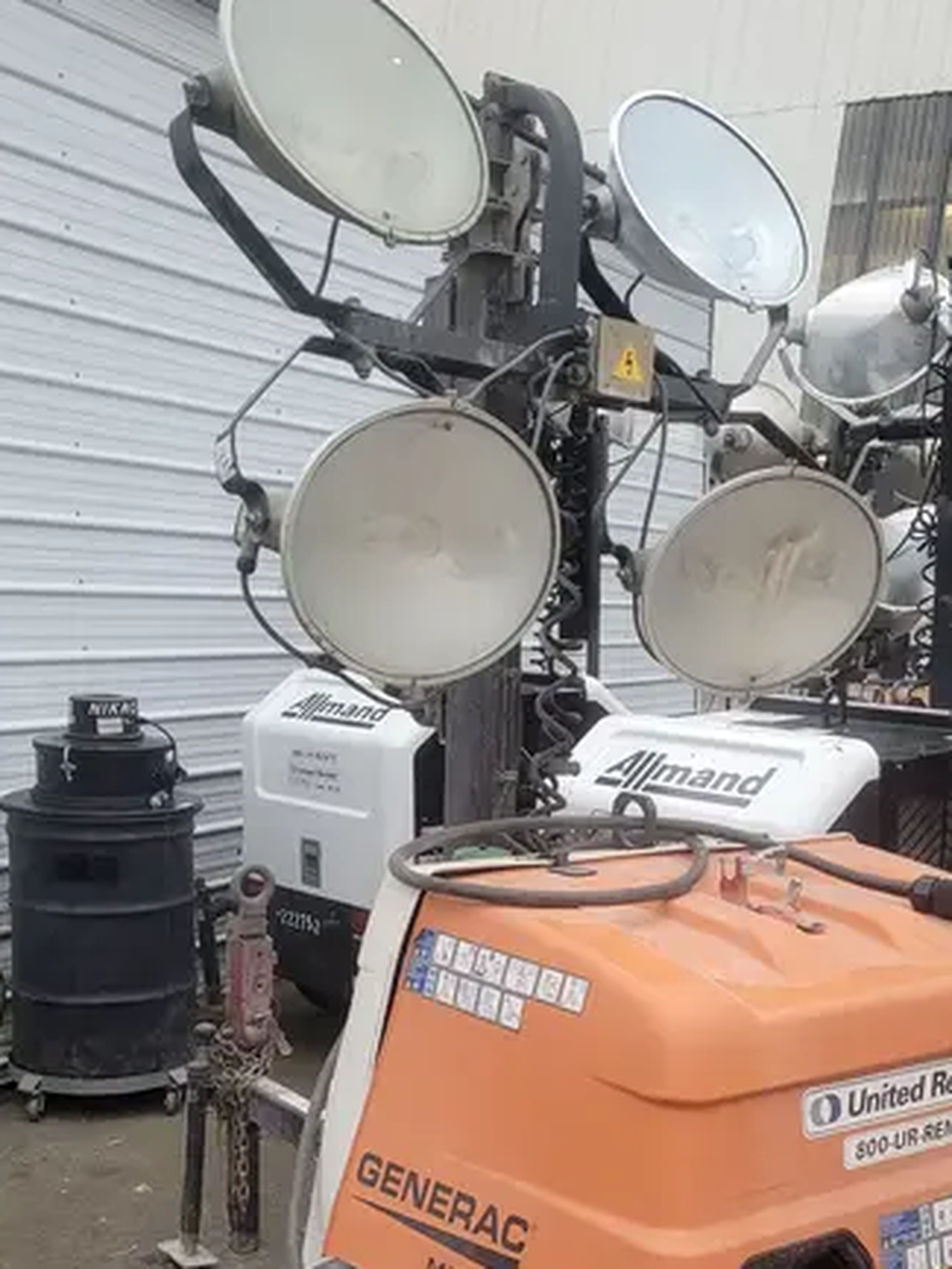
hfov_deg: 32.8
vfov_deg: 42.1
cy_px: 884
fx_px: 1613
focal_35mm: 44
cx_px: 583
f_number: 1.8
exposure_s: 1/120
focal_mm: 5.4
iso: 320
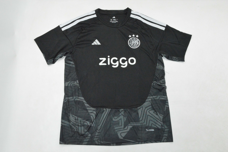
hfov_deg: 59.5
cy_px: 76
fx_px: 199
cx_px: 114
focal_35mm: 32
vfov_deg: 41.6
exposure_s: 1/160
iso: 6400
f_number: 20
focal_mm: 21
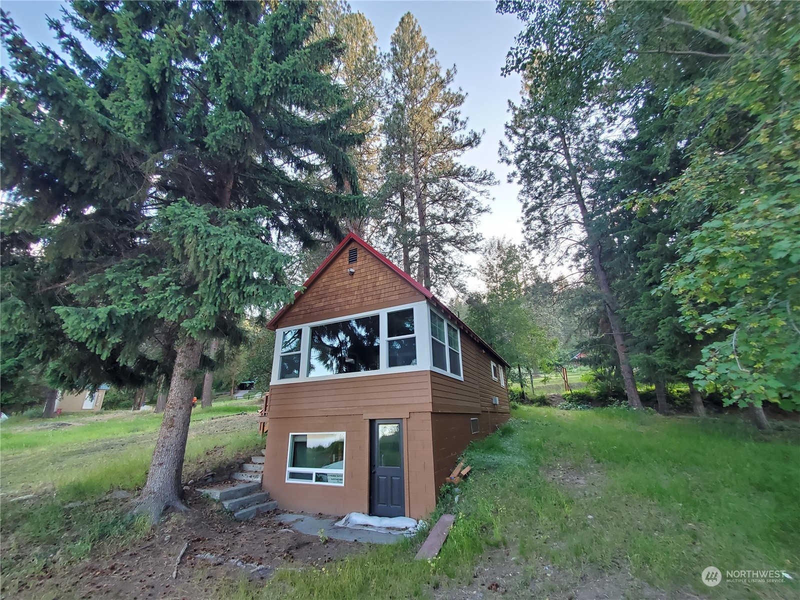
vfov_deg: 89.9
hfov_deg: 106.2
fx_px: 300
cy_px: 300
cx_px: 400
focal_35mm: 13
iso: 80
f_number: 2.2
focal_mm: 1.8
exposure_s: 1/71
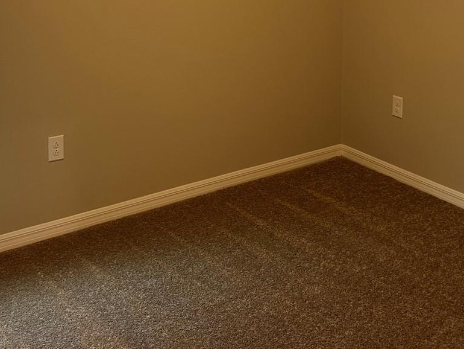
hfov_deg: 35.5
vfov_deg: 26.1
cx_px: 246
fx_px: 724
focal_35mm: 54
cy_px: 32
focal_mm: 5.7
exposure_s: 1/60
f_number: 1.5
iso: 160
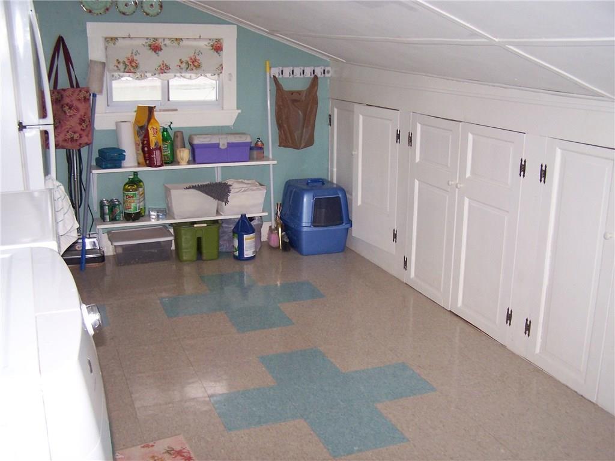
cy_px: 230
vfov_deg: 37.7
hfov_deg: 49.0
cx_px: 308
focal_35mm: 38
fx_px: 675
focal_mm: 6.3
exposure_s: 1/60
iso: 140
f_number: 2.8
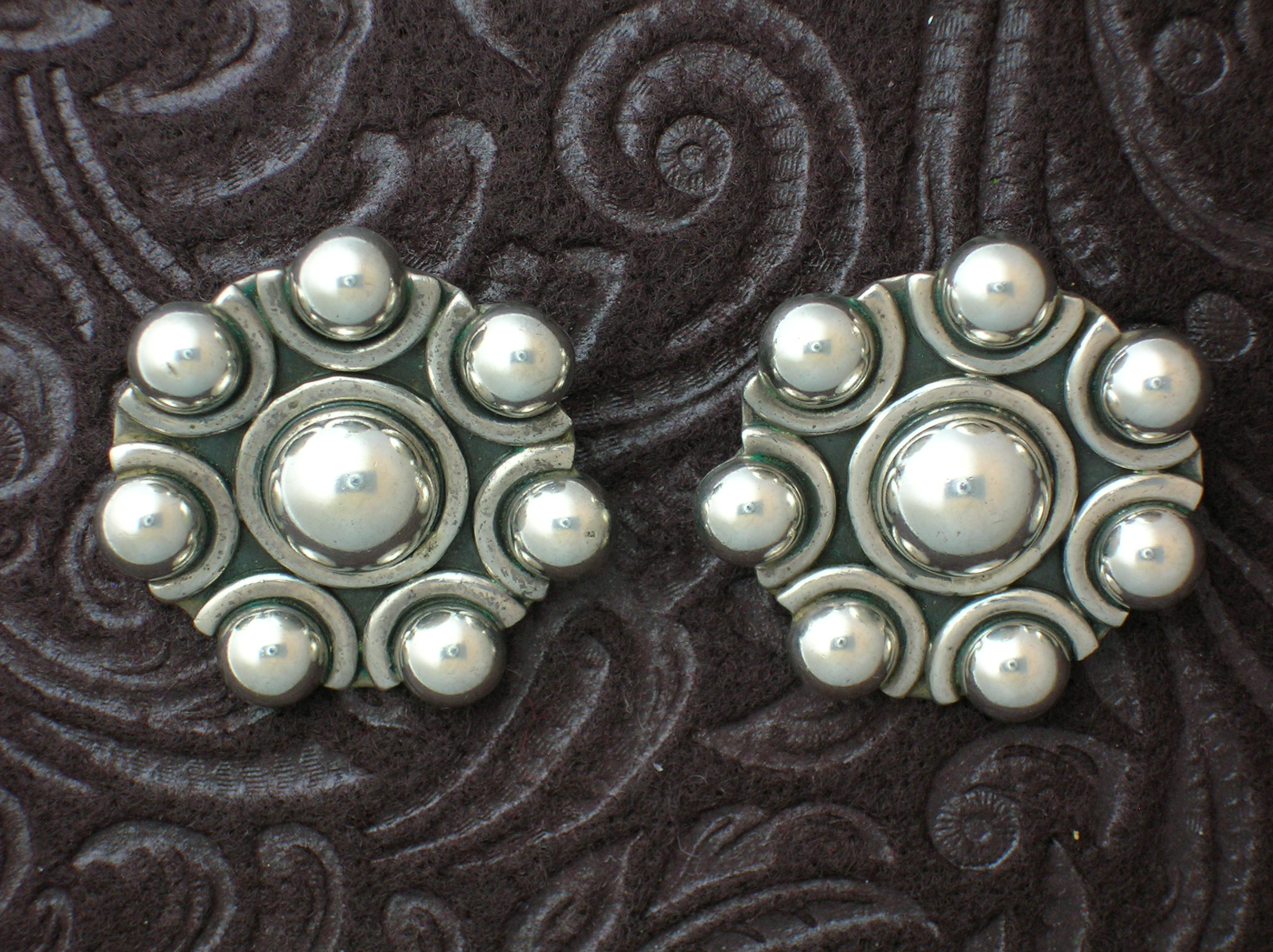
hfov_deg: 22.8
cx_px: 636
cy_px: 476
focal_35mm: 86
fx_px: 3160
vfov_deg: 17.1
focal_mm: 14.3
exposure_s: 1/3.5
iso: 75
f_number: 4.4
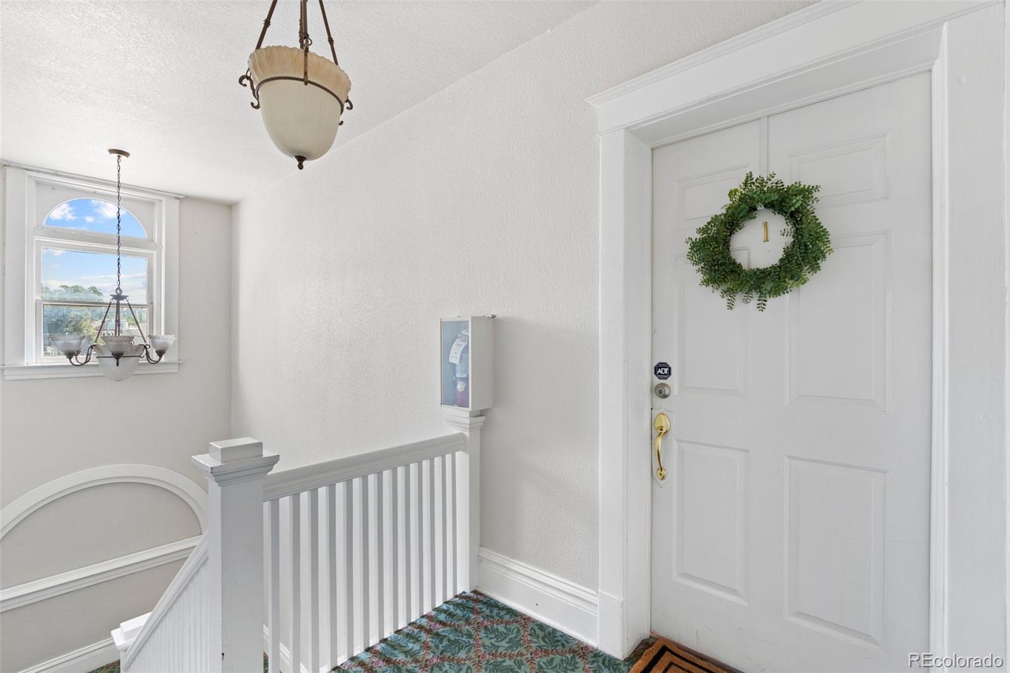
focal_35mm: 16
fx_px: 449
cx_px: 505
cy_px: 336
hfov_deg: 96.7
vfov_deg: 73.7
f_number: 5
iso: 640
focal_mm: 16
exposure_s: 1/3
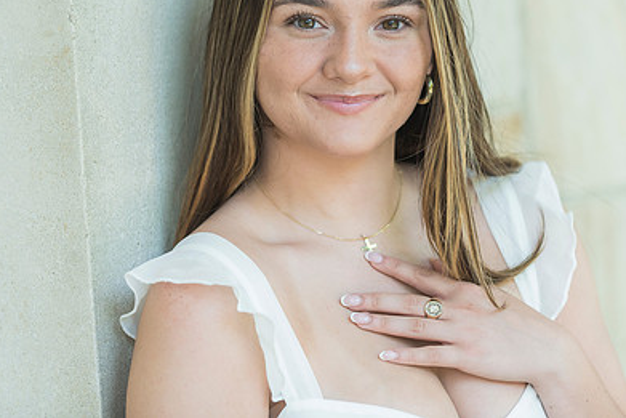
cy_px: 101
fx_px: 3183
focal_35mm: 183
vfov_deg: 7.5
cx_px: 370
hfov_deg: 11.2
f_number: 2.8
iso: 320
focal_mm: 120
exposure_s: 1/200
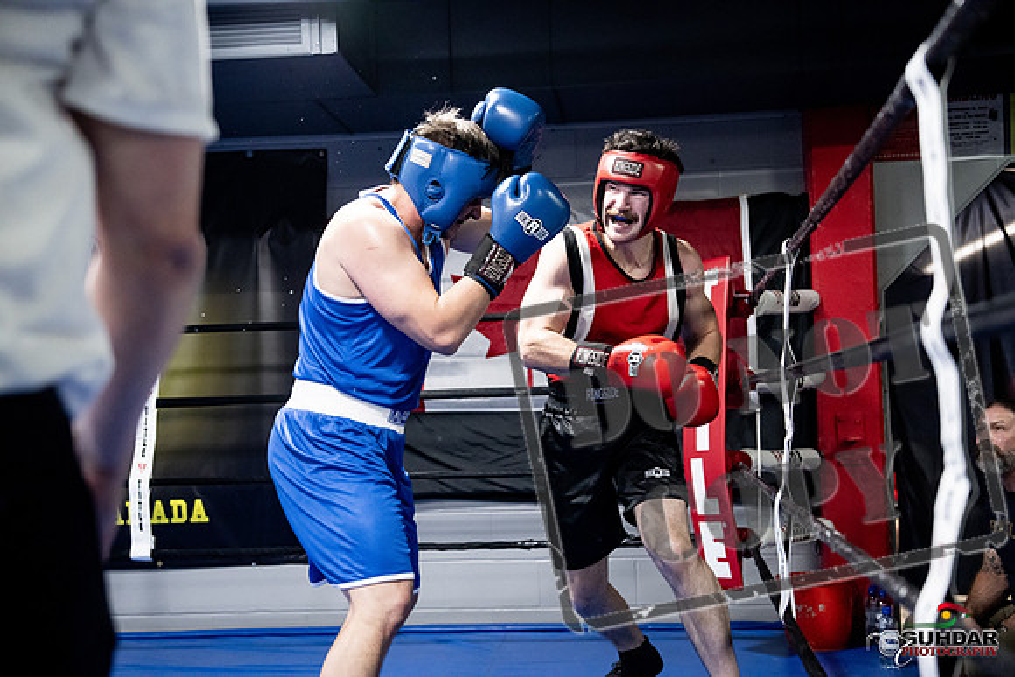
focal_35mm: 47
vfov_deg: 28.7
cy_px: 338
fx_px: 1325
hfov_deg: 41.9
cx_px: 508
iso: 8000
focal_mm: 47
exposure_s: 1/1000
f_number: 2.8
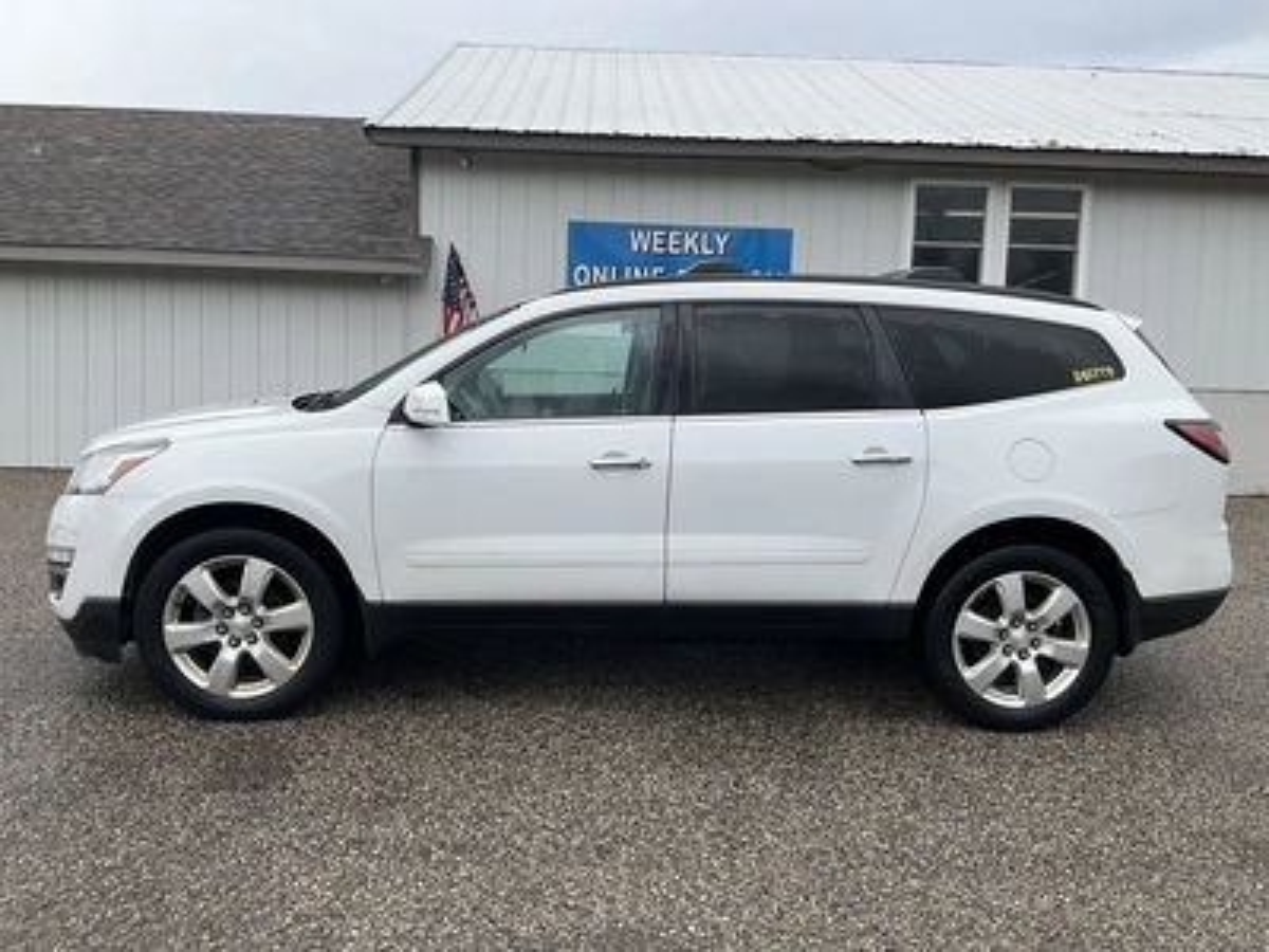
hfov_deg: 61.7
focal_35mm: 29
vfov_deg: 48.2
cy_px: 476
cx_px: 634
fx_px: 1063
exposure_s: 1/1311
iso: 25
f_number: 1.8
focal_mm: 3
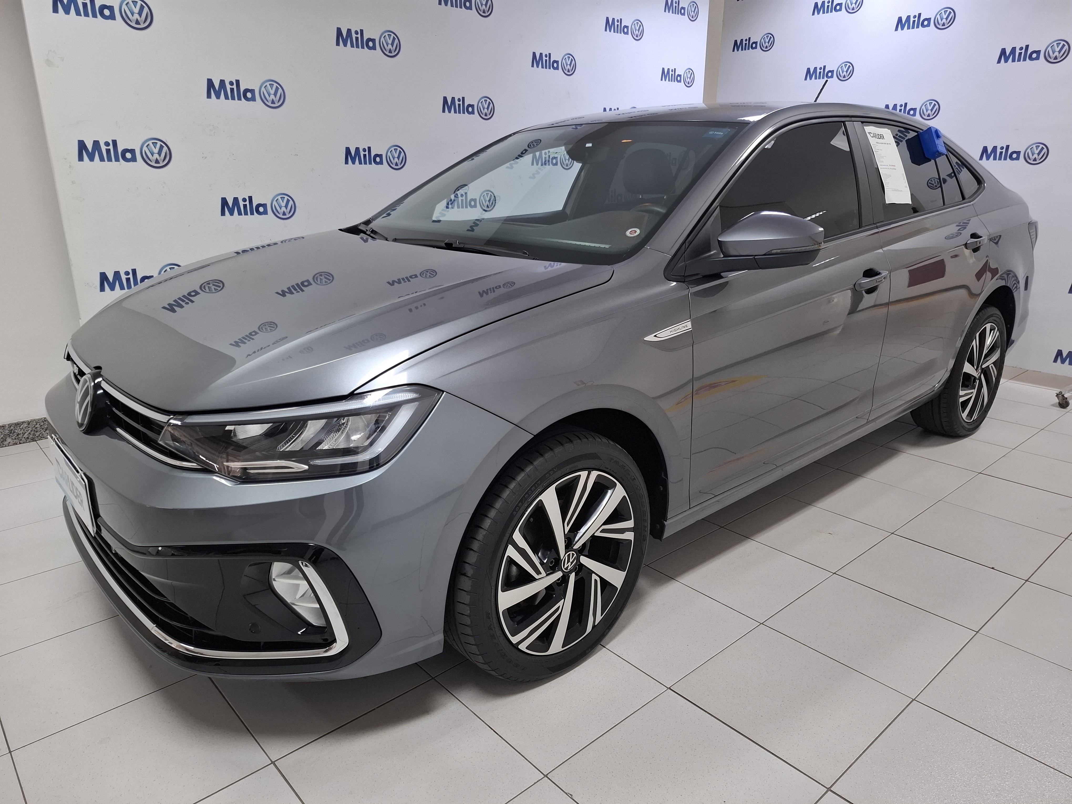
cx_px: 536
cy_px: 402
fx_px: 712
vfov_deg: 58.9
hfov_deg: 73.9
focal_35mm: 23
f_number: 1.8
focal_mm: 5.54
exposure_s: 1/60
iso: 320
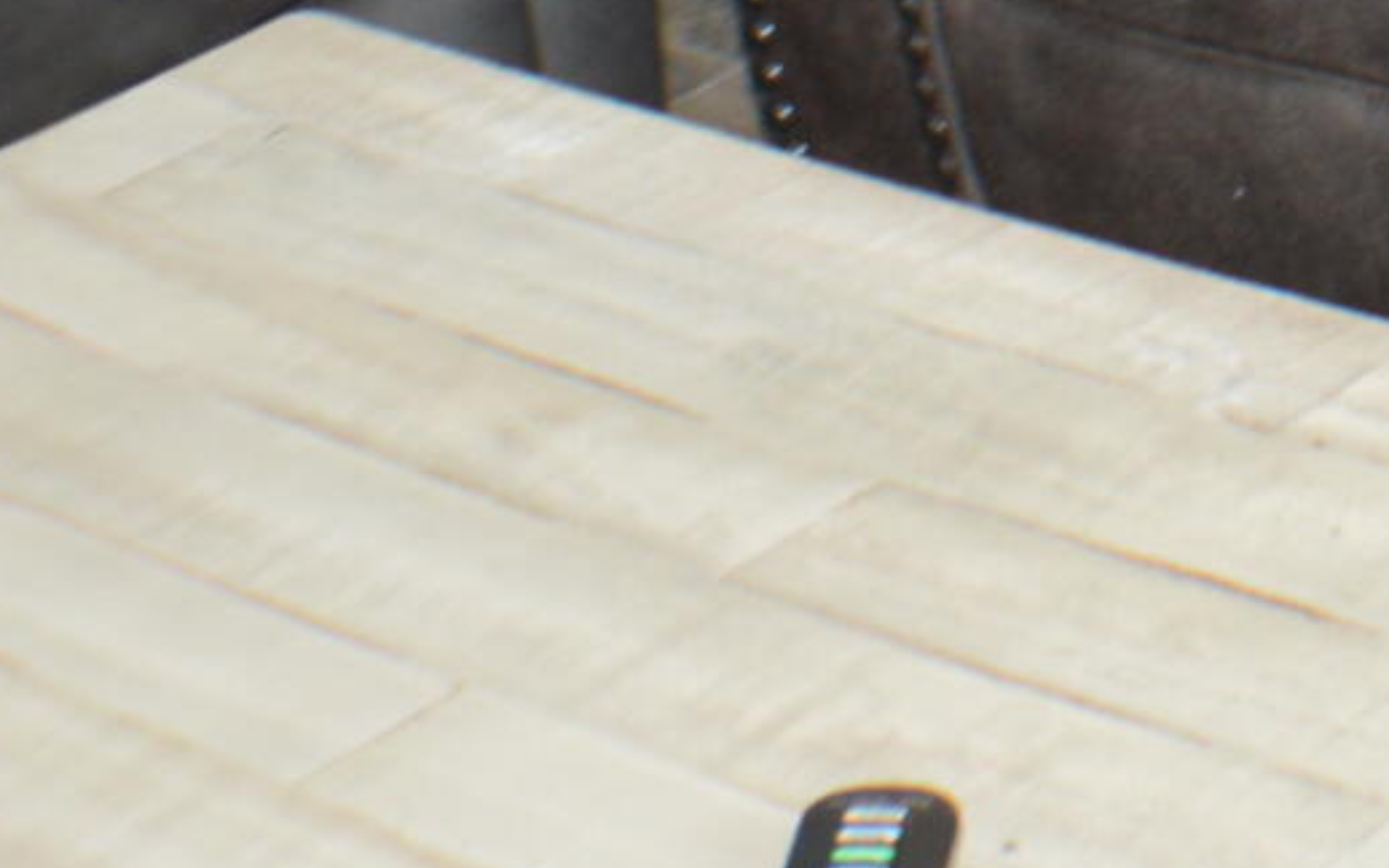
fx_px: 8708
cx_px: 2488
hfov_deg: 8.8
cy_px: -1656
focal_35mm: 230
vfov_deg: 5.4
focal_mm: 26
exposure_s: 1/80
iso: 400
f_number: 4.5
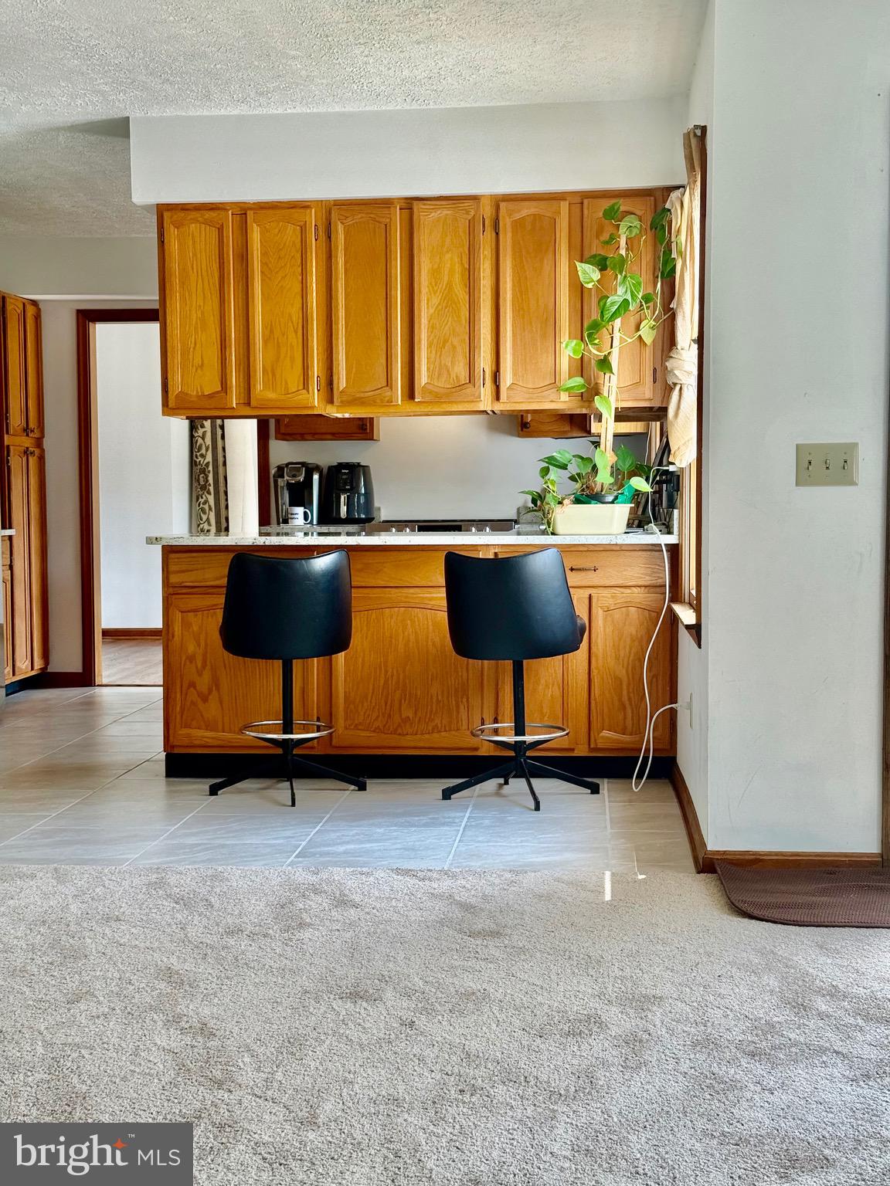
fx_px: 1645
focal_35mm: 48
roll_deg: +0.0
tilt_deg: -2.8
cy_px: 593
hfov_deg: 30.3
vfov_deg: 39.7
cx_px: 445
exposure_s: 1/257
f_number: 1.78
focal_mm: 6.76
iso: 100
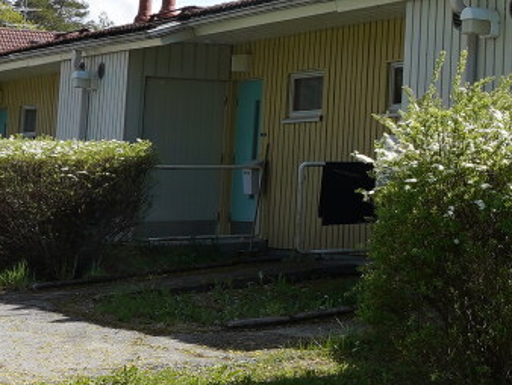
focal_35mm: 86
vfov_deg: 17.0
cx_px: 1044
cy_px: 61
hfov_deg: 16.7
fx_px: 1273
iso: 100
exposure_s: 1/60
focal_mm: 14
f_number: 14
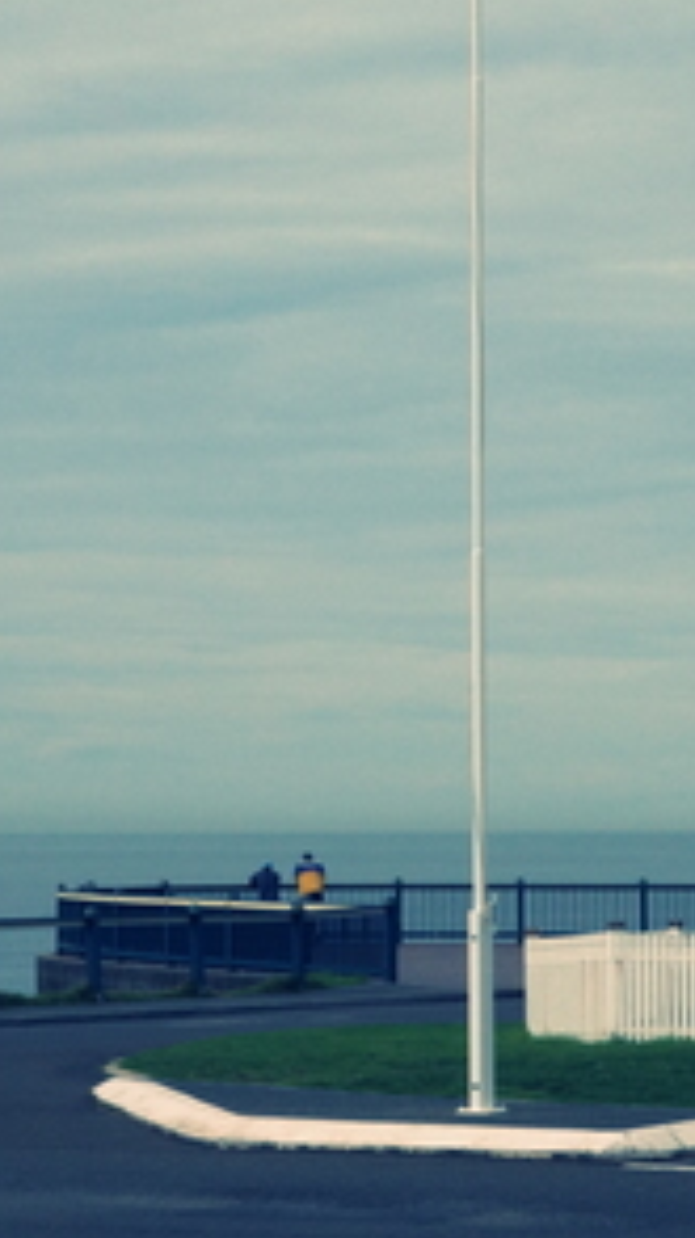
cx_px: 375
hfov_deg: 10.6
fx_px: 3741
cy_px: 427
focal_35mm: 114
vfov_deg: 18.7
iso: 640
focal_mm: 26
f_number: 16
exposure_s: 1/500
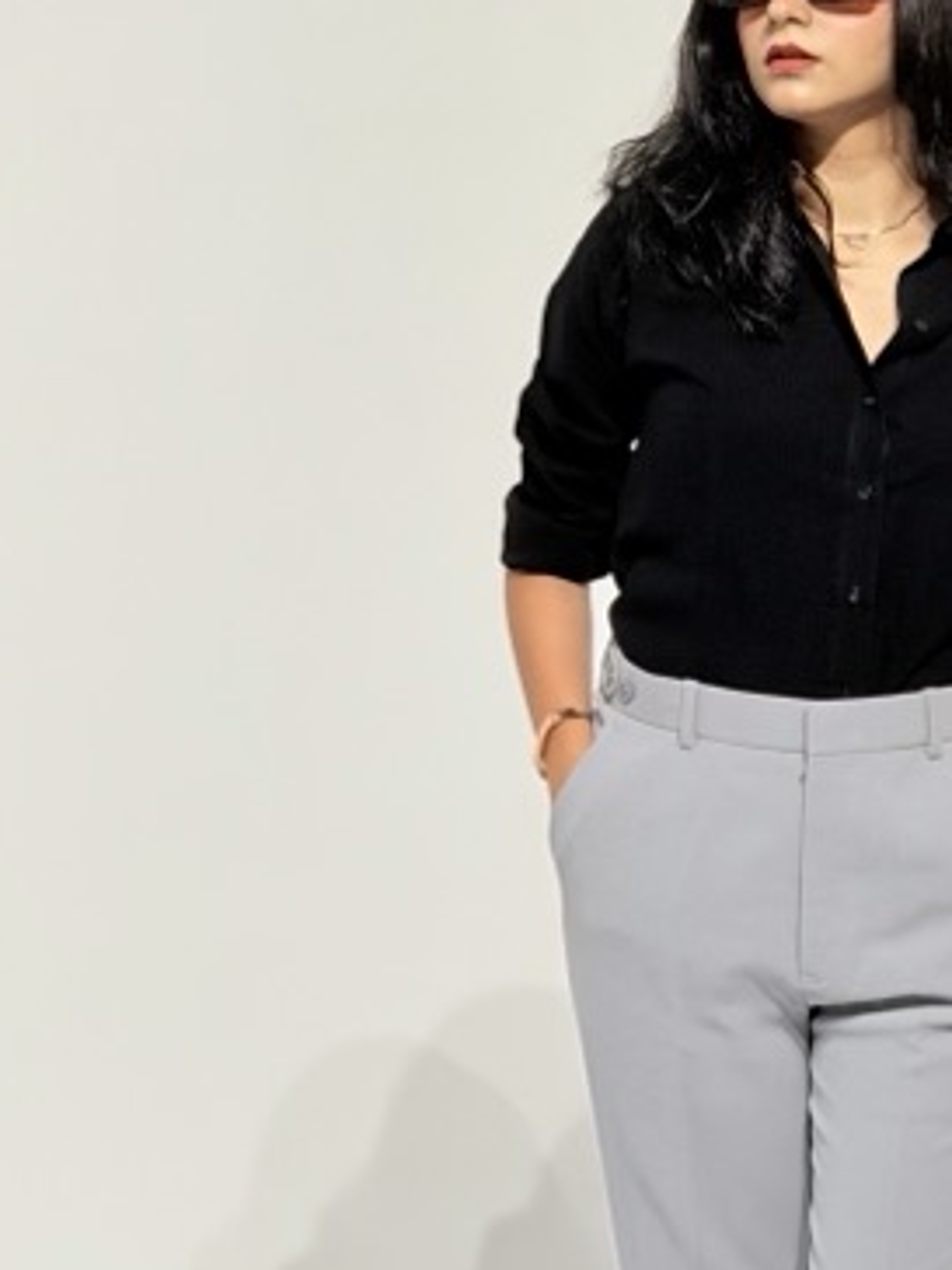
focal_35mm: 132
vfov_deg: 14.9
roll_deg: -1.0
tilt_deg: -4.7
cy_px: 597
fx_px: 4840
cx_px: 767
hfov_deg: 11.2
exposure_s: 1/100
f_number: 1.78
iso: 80
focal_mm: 6.76
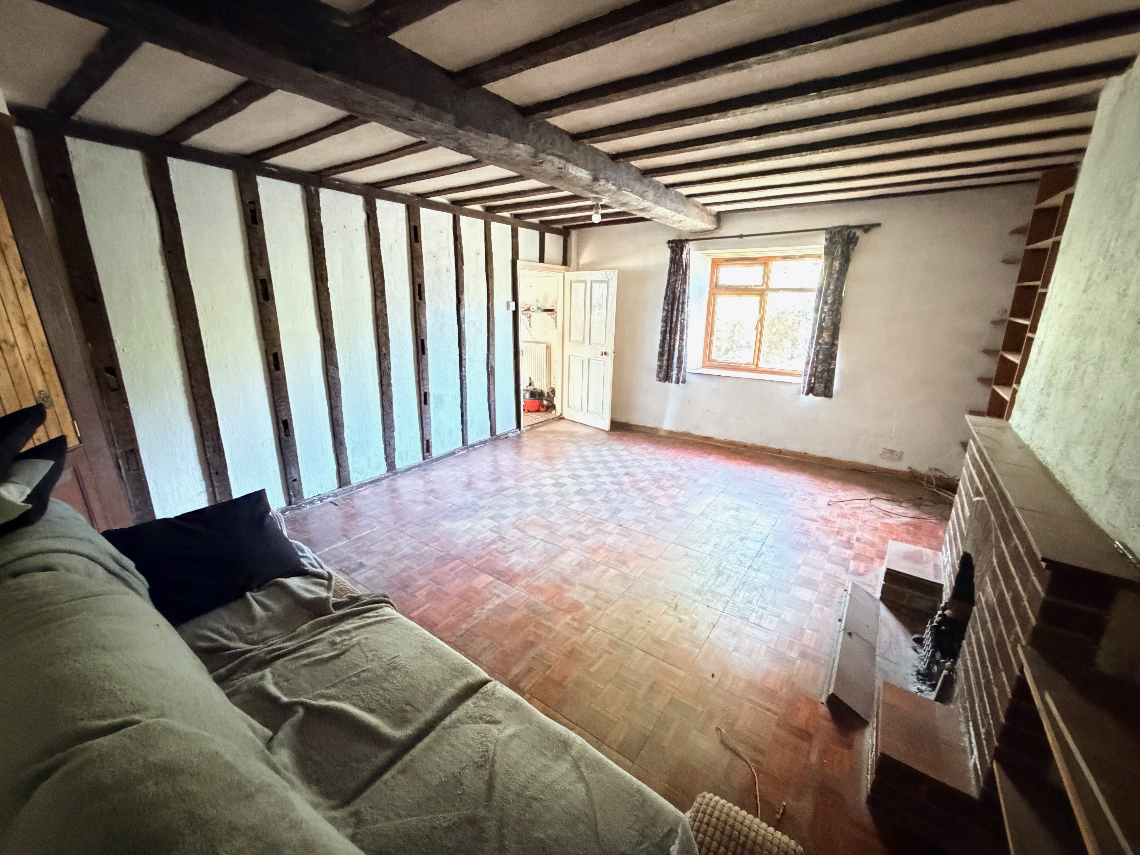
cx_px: 570
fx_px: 461
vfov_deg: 85.7
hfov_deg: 102.1
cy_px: 428
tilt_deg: -14.9
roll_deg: -0.2
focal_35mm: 14
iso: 2500
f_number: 2.2
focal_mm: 2.22
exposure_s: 1/30
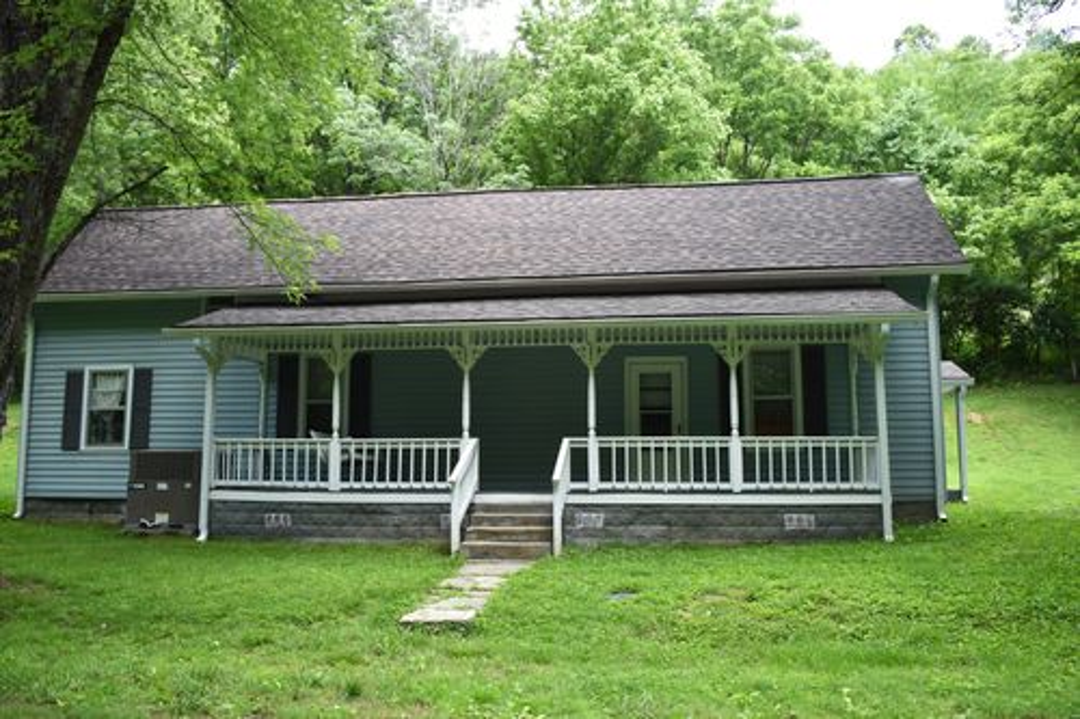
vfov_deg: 42.3
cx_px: 540
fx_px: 930
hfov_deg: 60.3
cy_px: 360
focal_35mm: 31
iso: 400
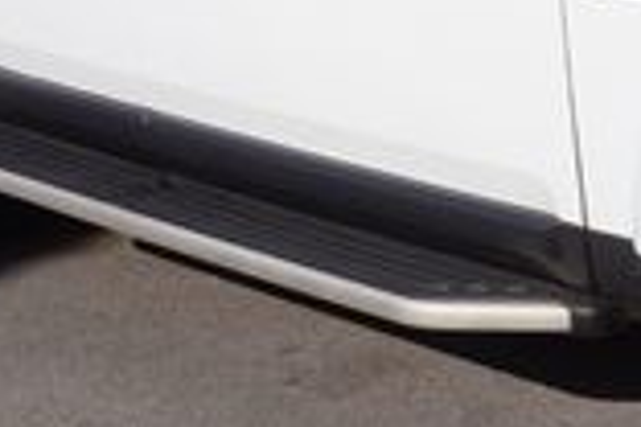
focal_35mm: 135
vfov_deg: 10.1
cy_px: -29
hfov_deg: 14.7
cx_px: 744
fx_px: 2404
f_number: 14
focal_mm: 22
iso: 100
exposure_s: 1/160
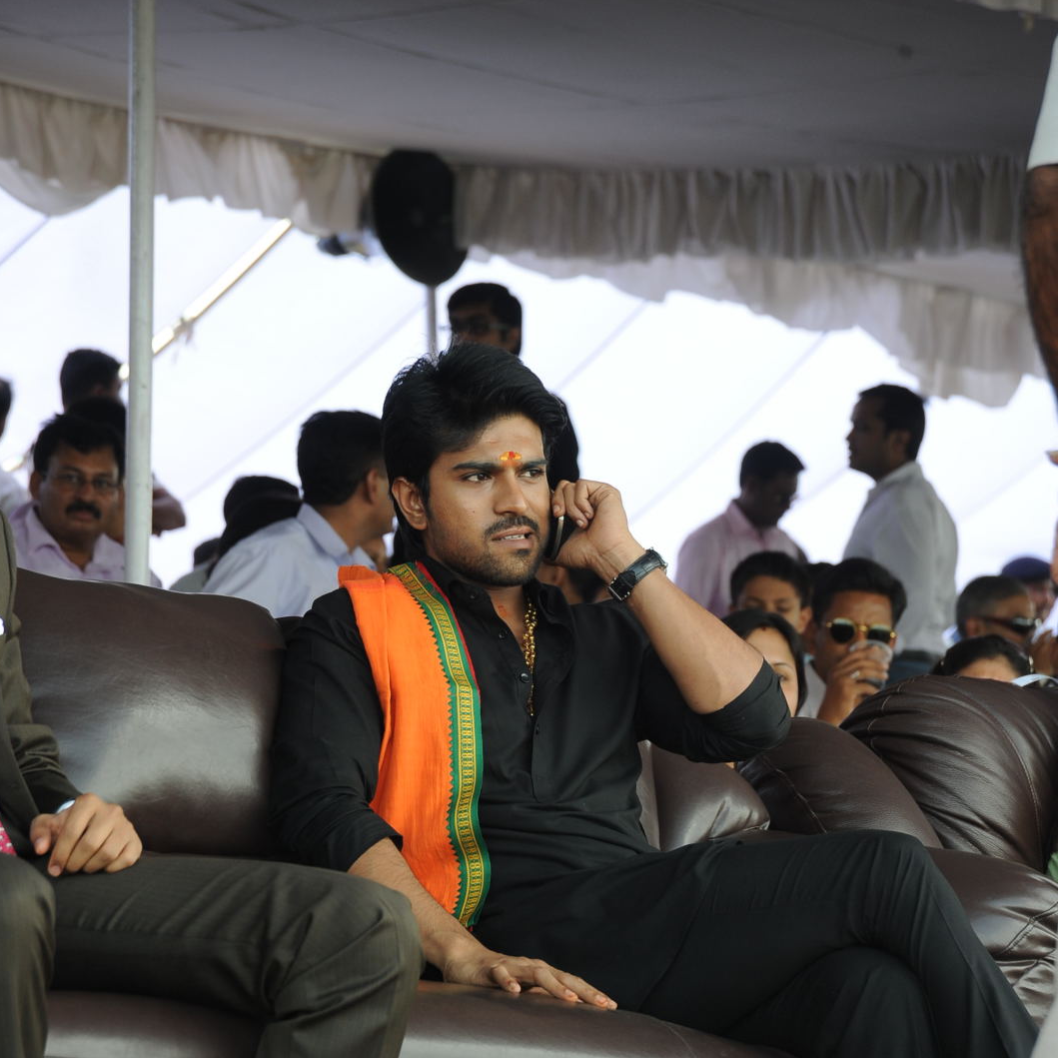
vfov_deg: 11.3
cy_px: 723
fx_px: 5325
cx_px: 527
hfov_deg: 11.3
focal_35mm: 154
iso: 640
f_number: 7.1
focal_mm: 120
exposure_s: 1/125
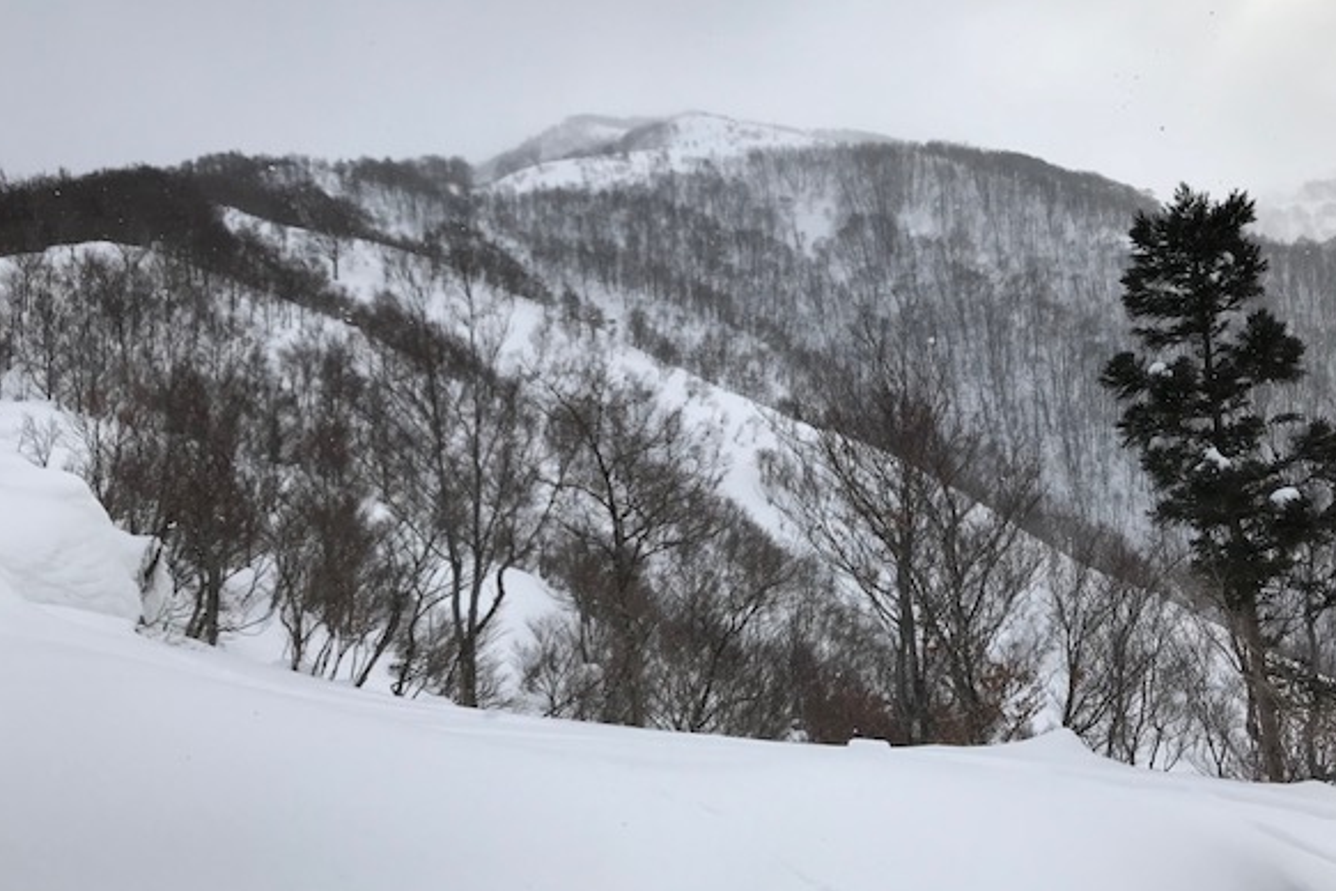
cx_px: 707
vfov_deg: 41.1
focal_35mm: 32
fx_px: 1187
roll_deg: +4.1
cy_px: 397
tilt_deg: +7.4
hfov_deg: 58.7
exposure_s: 1/2591
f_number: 1.8
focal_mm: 3.99
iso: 20
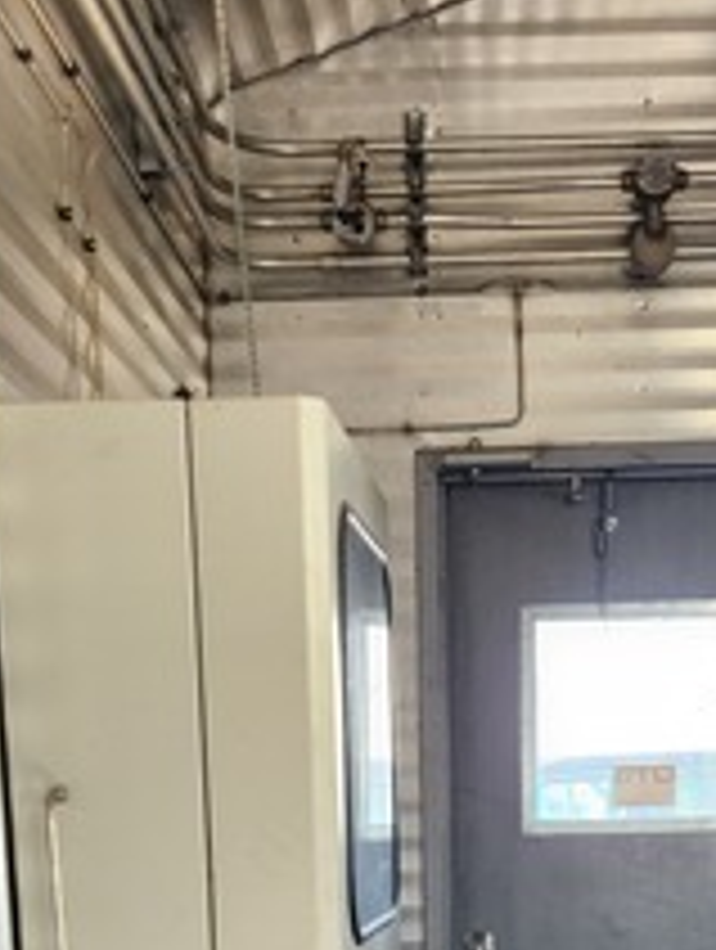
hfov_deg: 25.3
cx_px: 410
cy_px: 1087
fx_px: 1595
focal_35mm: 58
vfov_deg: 29.4
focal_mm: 5.4
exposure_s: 1/120
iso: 160
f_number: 1.8
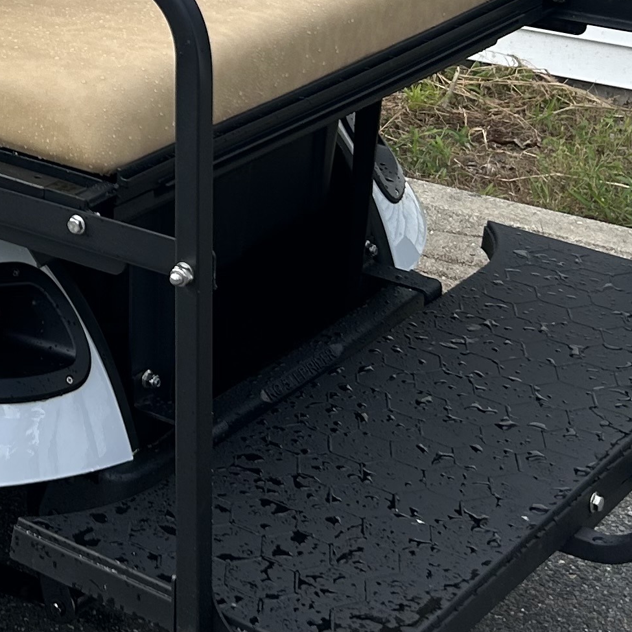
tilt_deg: -11.2
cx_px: -80
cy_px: -51
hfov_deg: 17.6
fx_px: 1962
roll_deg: -1.6
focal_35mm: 95
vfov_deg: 17.7
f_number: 1.5
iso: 50
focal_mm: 5.7
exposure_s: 1/1869
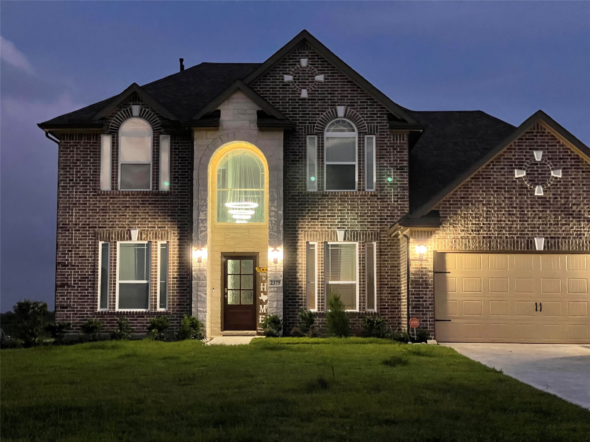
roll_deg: +0.3
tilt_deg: +4.9
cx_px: 295
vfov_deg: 22.9
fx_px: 1091
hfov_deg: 30.3
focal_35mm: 64
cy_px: 221
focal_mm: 7.5
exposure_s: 1/30
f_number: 2.2
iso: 1250
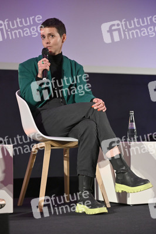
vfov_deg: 20.4
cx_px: 78
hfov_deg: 13.7
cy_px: 117
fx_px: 651
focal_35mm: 100
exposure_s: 1/400
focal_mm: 100
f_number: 2.8
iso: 3200
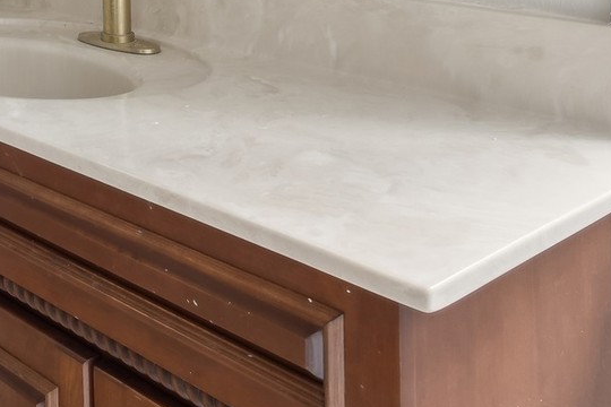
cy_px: -128
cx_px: -25
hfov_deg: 33.2
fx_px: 916
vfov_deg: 22.3
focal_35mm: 54
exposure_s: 1/6
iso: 250
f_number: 8
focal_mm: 12
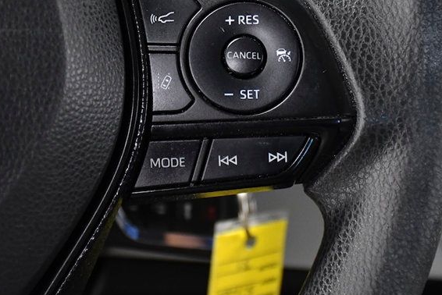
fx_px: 1732
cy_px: 78
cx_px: 218
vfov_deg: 9.7
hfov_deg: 14.5
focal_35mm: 141
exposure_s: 1/80
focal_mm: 52
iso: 2500
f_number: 4.8
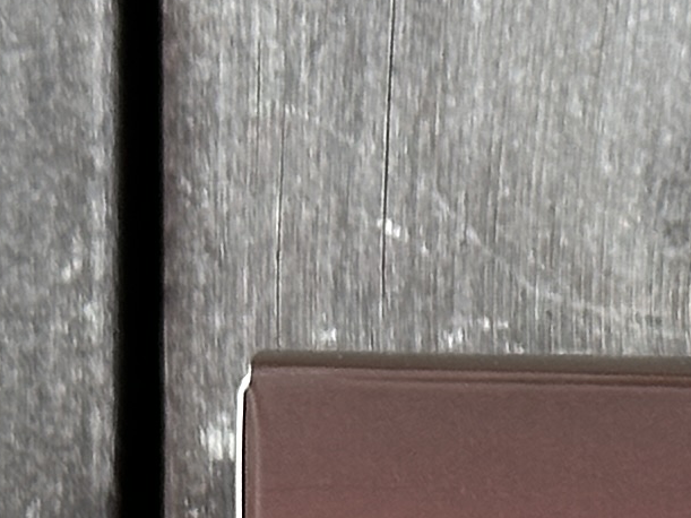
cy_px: 1189
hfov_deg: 6.2
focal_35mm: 317
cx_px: 1033
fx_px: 6327
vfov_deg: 4.6
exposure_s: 1/501
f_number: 1.78
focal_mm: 6.86
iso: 64
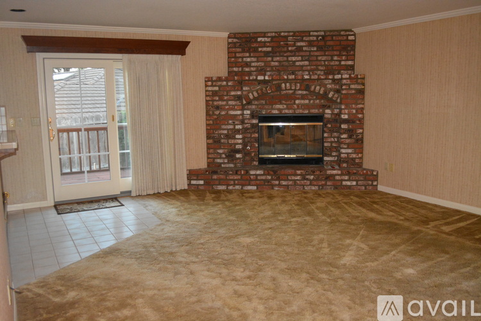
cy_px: 160
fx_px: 441
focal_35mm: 33
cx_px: 240
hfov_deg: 57.2
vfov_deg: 40.0
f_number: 3.8
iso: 3200
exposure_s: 1/60
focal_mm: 22
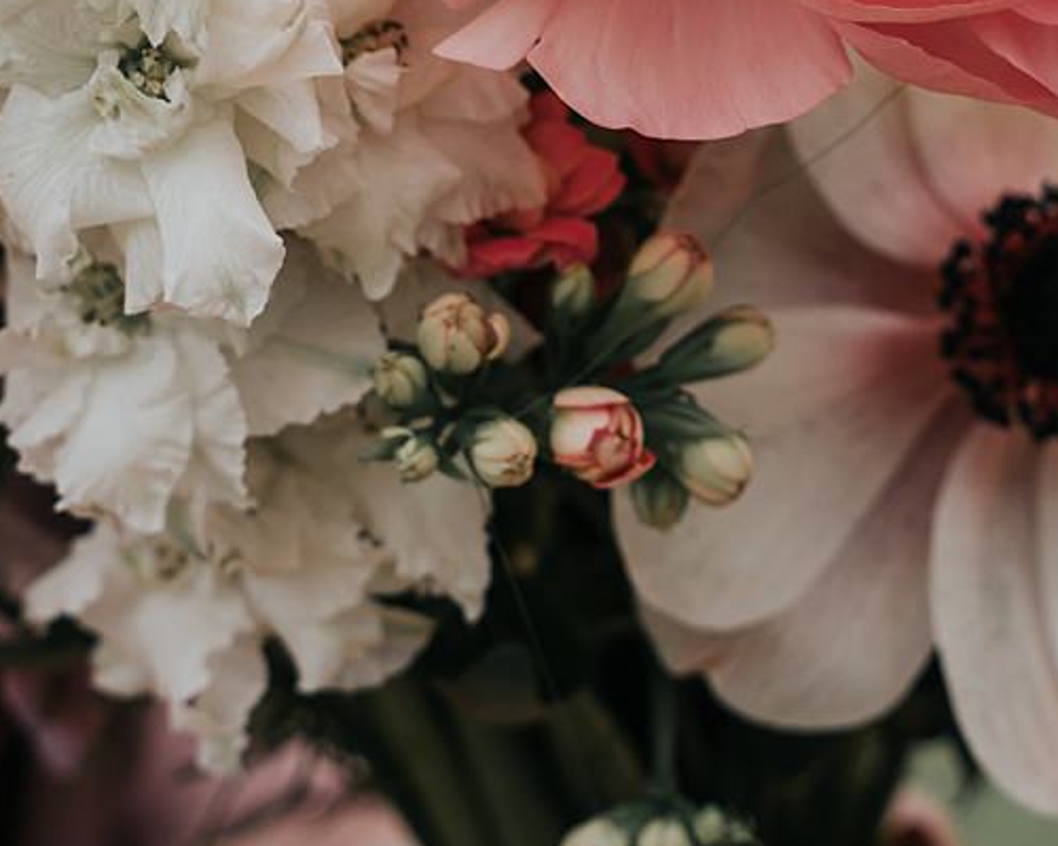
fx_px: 6169
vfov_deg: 7.8
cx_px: 738
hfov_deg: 9.8
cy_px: -159
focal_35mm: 197
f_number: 7.1
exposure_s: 1/400
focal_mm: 70
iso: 250
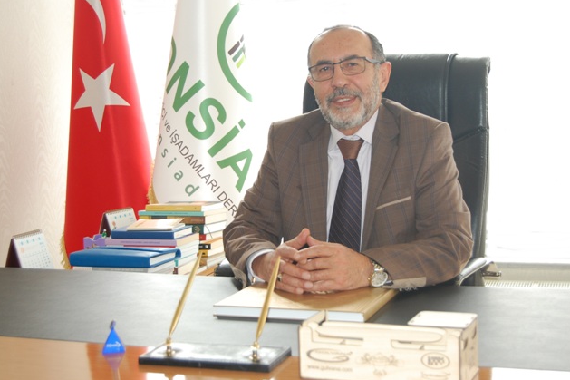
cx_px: 285
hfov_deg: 34.5
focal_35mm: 58
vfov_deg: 23.4
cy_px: 190
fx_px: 918
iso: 400
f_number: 4.8
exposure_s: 1/80
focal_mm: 38
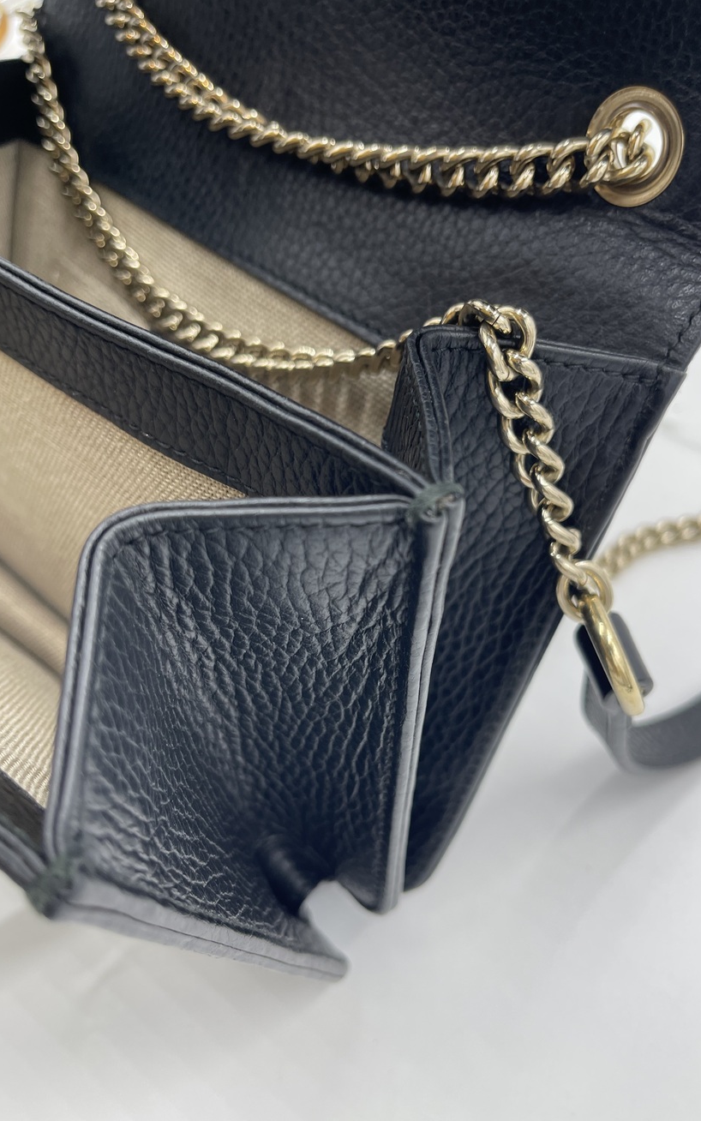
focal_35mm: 27
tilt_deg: -54.7
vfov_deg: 68.4
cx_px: 370
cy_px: 568
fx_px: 825
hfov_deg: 46.0
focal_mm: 5.1
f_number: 1.6
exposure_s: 1/100
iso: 32
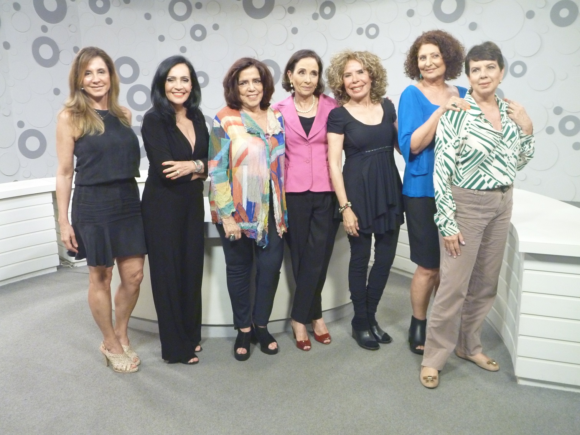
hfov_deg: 54.0
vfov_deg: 41.8
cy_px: 218
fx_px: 570
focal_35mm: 34
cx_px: 290
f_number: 3.7
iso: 400
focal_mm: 6
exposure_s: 1/15
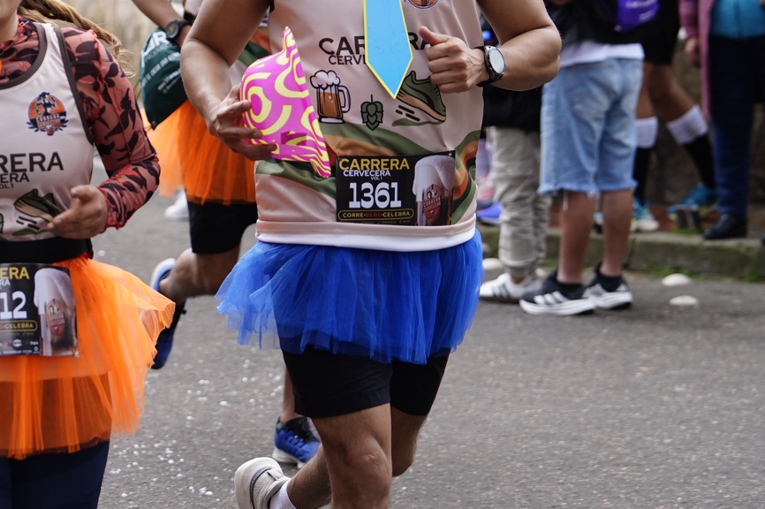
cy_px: 178
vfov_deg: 10.3
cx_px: 132
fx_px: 2824
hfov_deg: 15.3
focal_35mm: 133
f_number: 3.5
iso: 500
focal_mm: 72
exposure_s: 1/1250
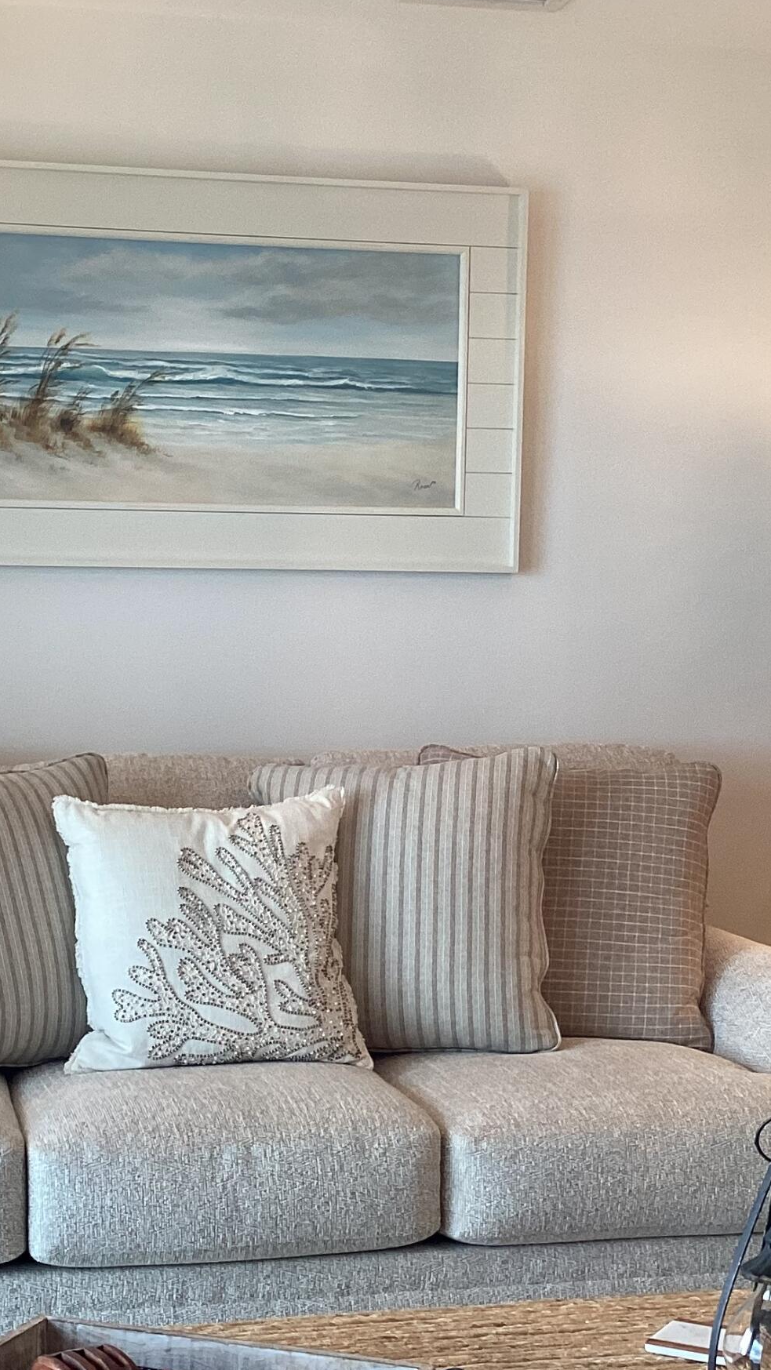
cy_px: 825
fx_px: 2107
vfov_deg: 35.9
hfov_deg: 20.7
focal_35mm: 58
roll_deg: -0.9
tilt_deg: -4.9
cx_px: 333
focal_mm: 3.3
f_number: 2.4
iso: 64
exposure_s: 1/60
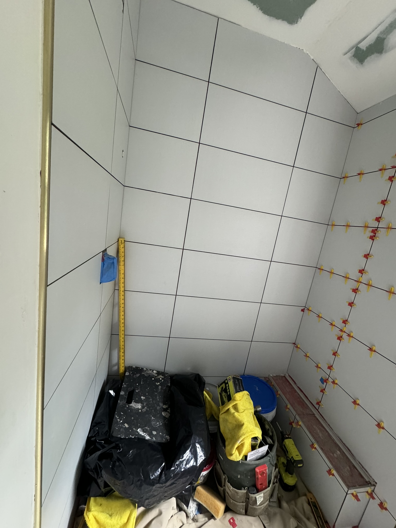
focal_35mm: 14
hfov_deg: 85.7
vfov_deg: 102.1
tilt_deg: -11.1
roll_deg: -9.1
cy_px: 264
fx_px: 214
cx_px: 198
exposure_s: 1/63
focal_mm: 2.22
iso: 320
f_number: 2.2
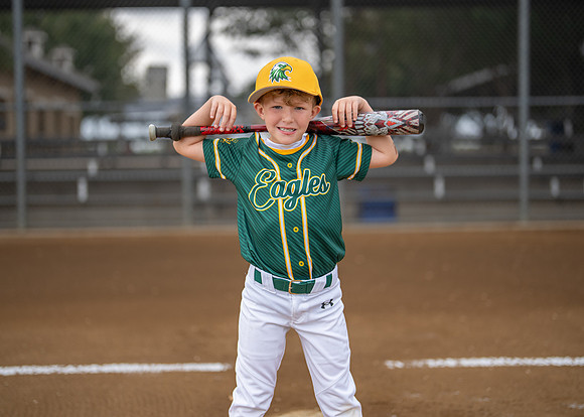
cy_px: 190
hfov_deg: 34.3
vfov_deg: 24.8
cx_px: 280
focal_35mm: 57
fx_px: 947
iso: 200
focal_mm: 50
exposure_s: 1/3200
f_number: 1.2
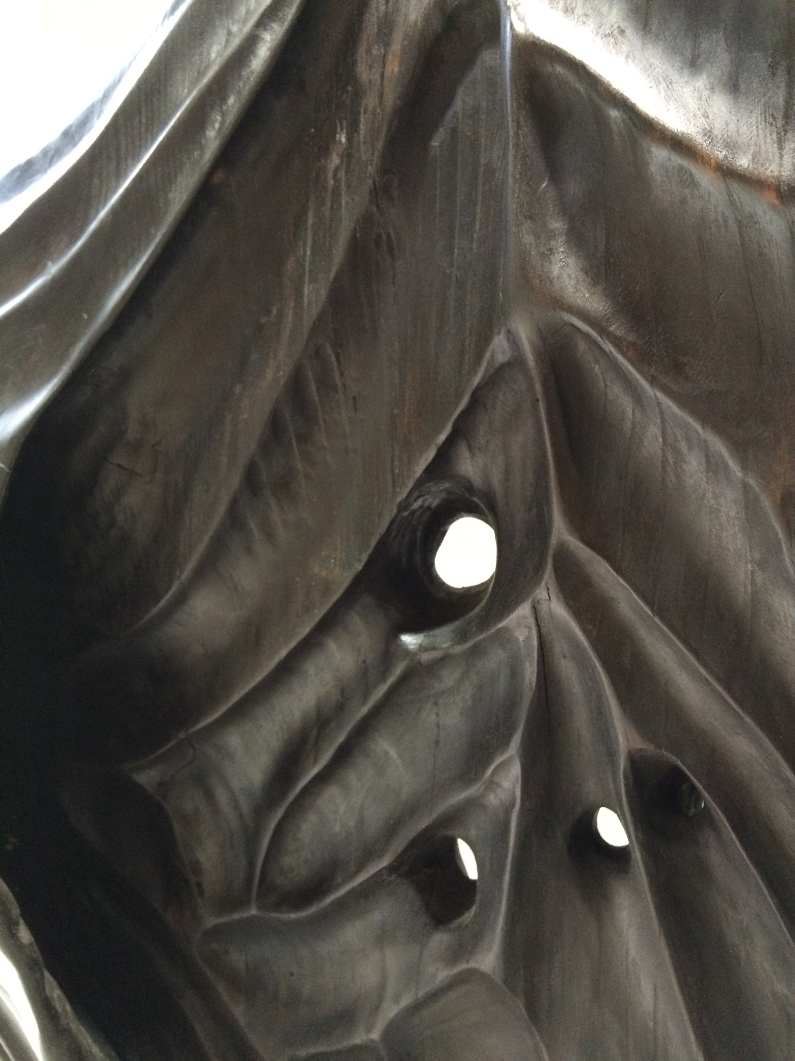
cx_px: 398
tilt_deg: -3.7
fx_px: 888
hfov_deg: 48.2
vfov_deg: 61.7
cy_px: 530
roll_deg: +0.0
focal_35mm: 29
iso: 500
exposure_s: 1/15
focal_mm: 4.15
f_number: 2.2
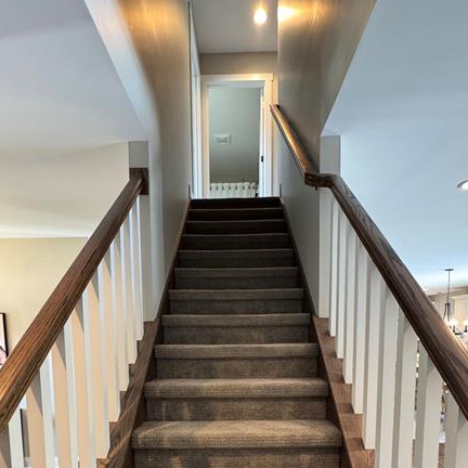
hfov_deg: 69.6
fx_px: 337
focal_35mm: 22
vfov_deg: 64.1
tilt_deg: -5.1
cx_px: 230
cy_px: 368
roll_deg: +0.2
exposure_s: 1/60
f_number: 2.2
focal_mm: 2.22
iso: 640
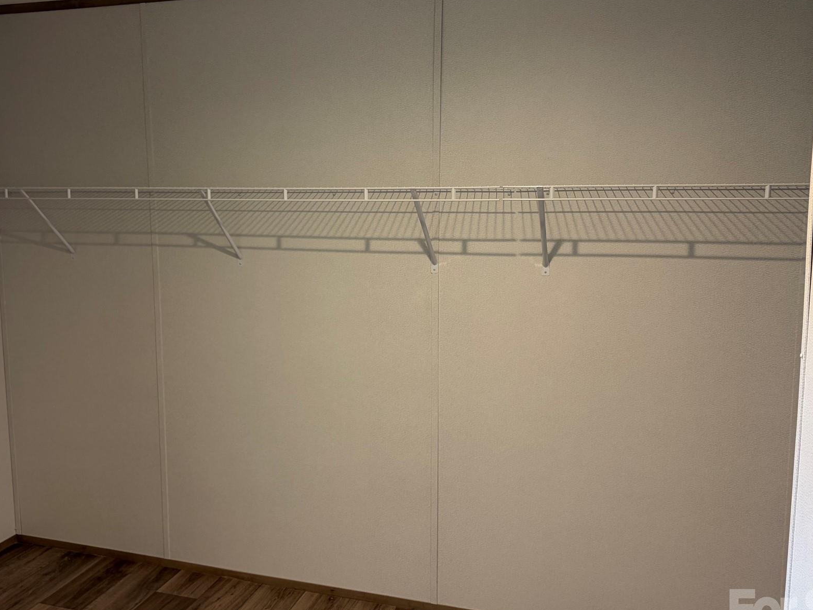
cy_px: 292
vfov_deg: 41.8
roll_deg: +0.5
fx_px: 799
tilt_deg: -6.6
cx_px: 363
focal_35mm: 34
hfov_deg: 53.8
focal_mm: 5.96
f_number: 1.6
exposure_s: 1/60
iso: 80
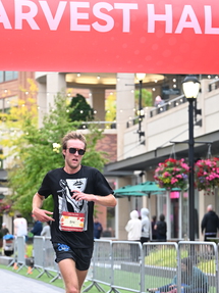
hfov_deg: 11.5
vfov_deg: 15.3
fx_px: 1089
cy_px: 188
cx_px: 99
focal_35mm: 129
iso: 1600
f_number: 2.8
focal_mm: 70
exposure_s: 1/640
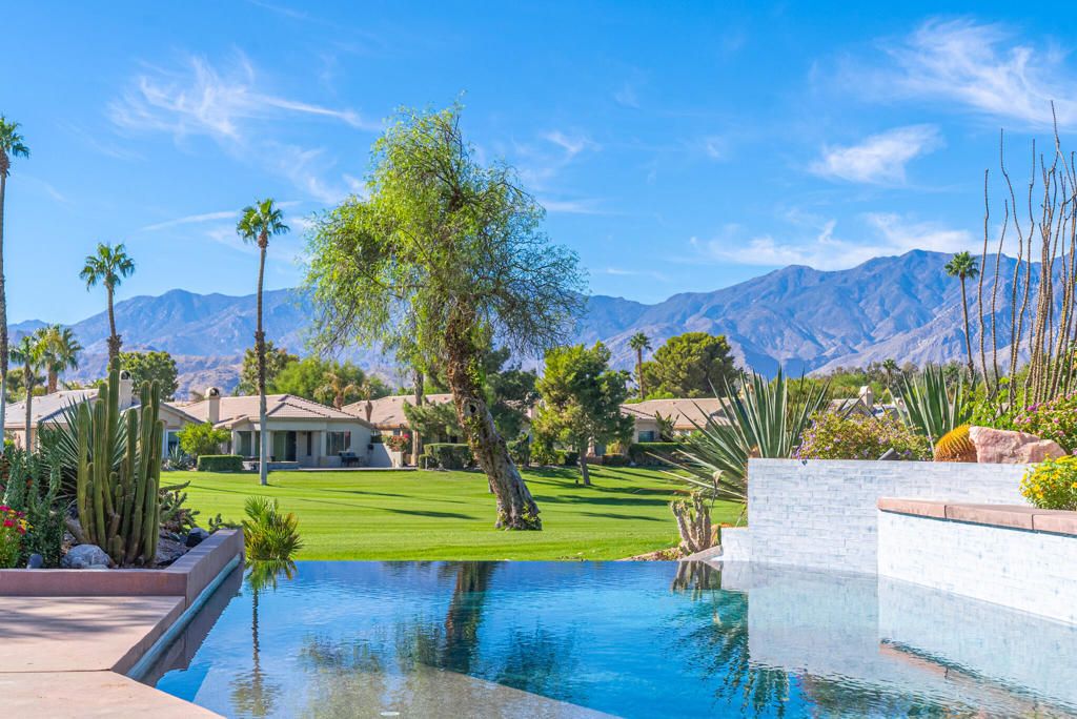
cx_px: 538
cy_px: 360
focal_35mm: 51
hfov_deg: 38.7
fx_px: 1532
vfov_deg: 26.4
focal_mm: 51
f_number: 7.1
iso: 200
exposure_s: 1/1000
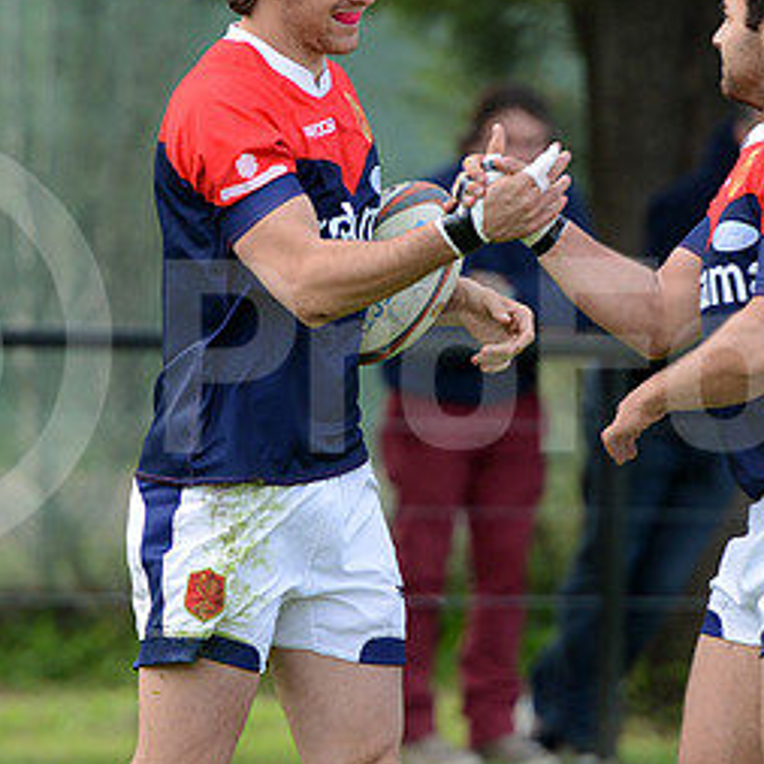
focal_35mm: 526
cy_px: 349
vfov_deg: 3.3
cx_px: 408
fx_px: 13134
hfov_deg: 3.3
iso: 400
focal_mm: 270
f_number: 4
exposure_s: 1/500
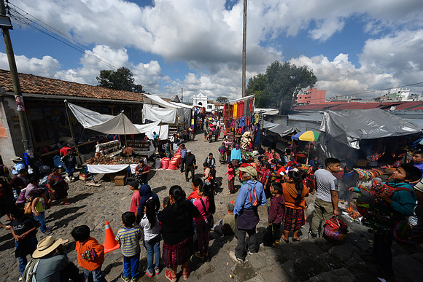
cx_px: 212
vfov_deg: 81.2
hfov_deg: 104.2
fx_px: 165
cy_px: 141
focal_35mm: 14
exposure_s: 1/160
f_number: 22
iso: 320
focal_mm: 14
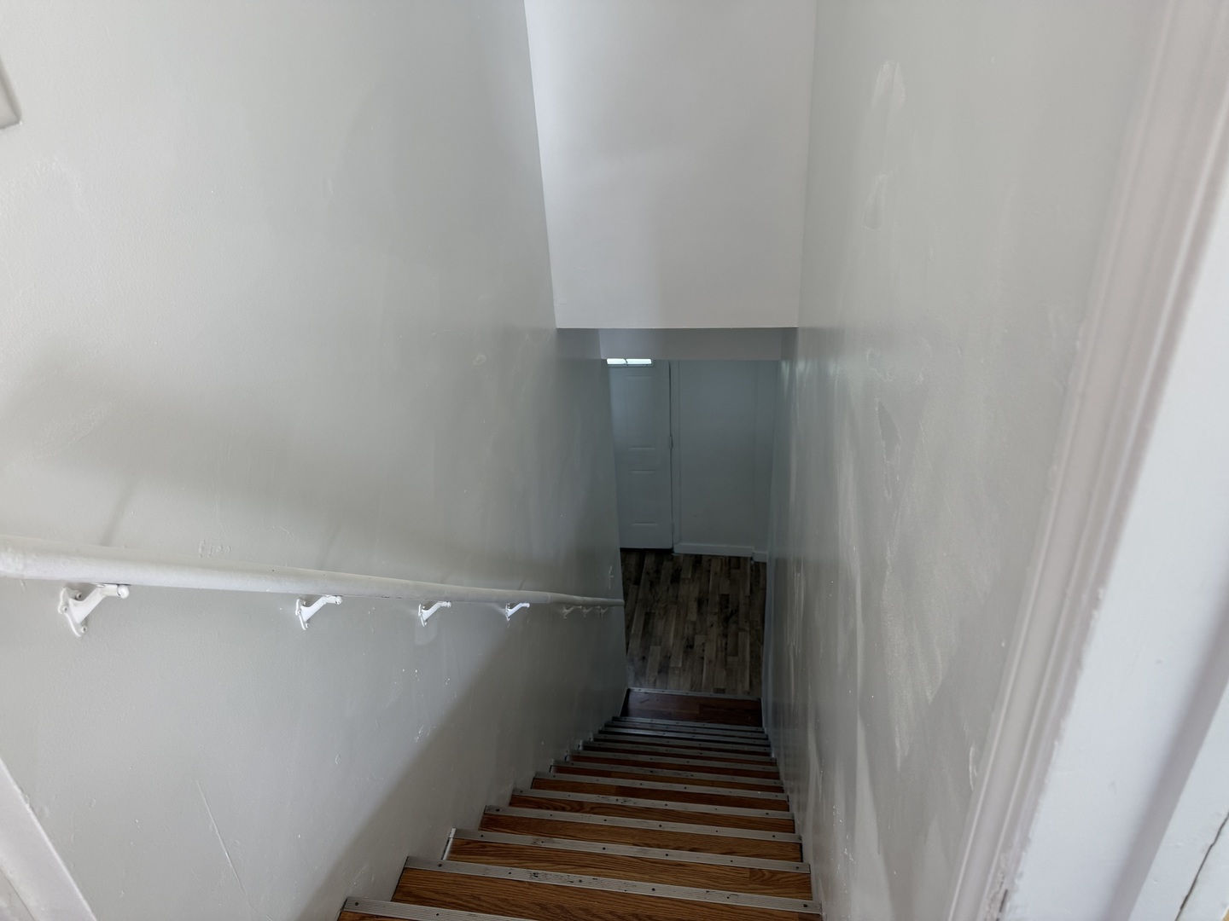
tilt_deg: -27.1
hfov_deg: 71.6
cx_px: 614
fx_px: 852
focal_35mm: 24
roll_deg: +4.1
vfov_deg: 56.8
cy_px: 460
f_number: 1.78
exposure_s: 1/60
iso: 125
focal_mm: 6.76
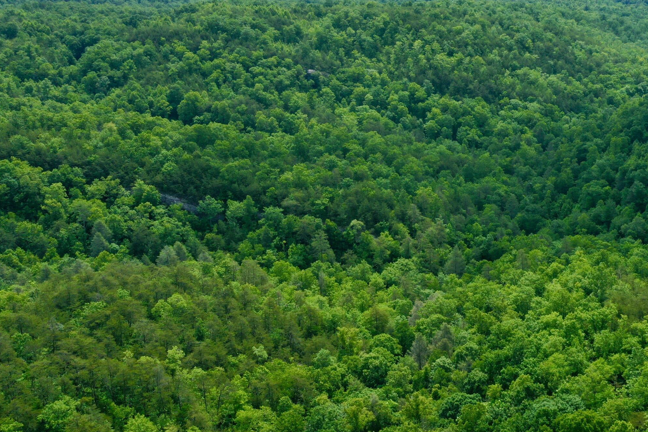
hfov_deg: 45.1
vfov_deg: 31.8
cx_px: 472
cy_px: 164
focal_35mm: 42
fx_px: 756
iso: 100
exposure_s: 1/100
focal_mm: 10.26
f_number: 8
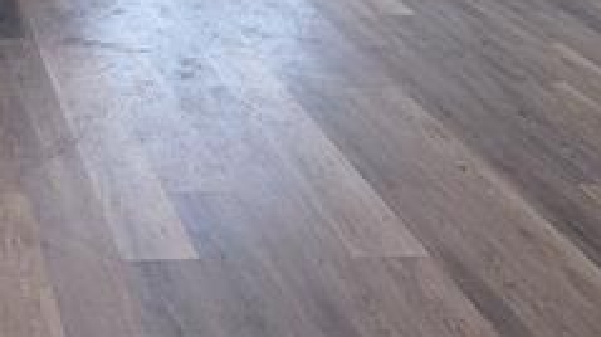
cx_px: -101
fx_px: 1115
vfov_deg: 15.0
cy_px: -264
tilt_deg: -6.7
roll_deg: +0.1
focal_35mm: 70
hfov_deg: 27.0
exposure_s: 1/120
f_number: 1.78
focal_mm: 6.76
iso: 200
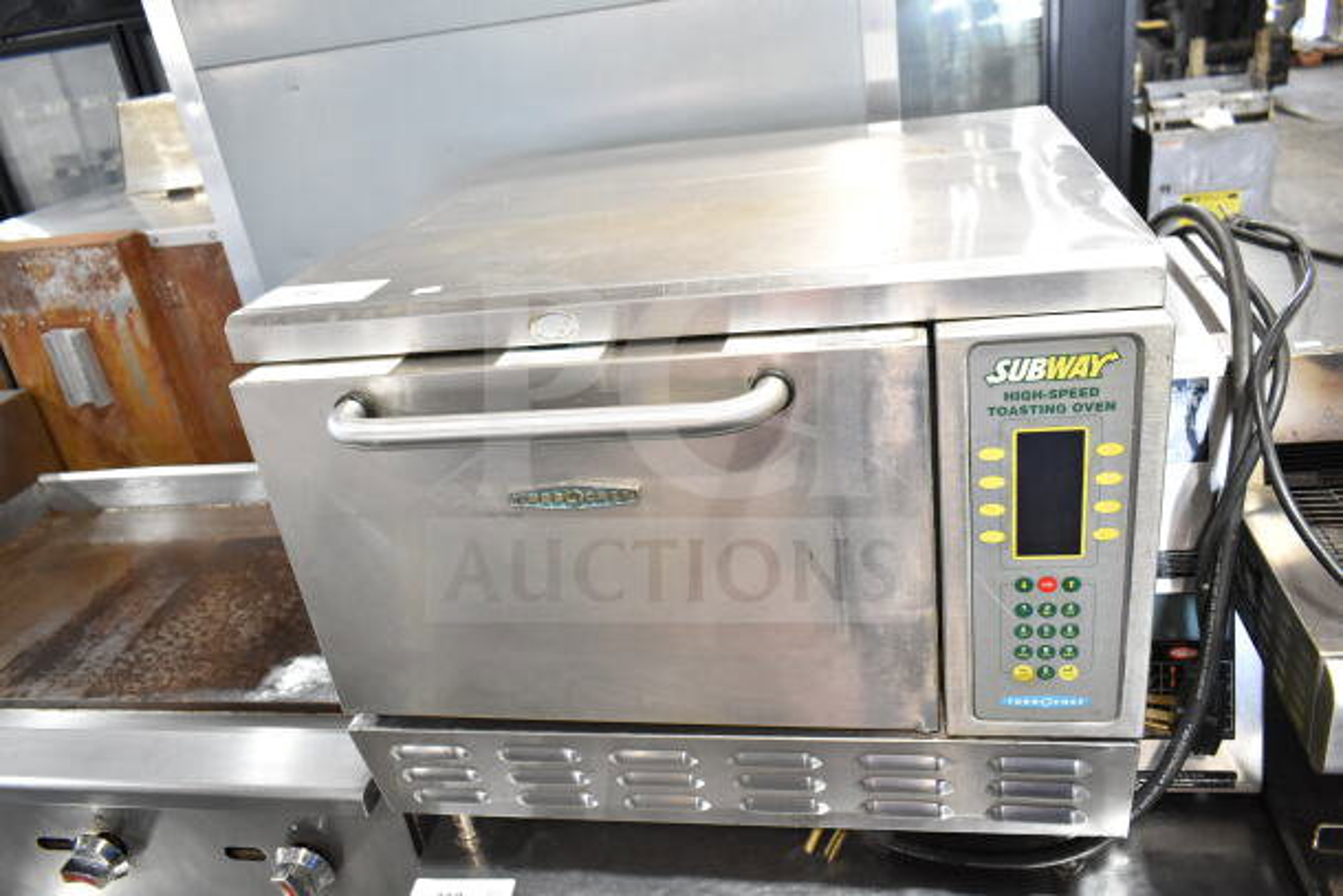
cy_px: 448
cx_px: 672
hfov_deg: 67.4
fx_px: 1007
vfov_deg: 48.0
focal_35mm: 27
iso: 1600
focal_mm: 18
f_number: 4.5
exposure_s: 1/125
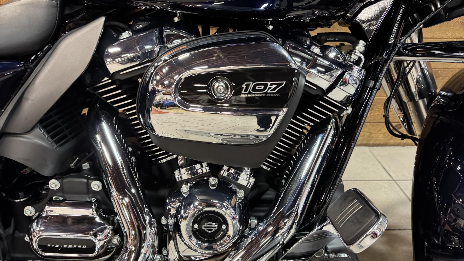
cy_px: 157
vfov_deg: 42.7
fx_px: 332
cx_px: 229
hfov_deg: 69.9
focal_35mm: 27
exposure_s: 1/60
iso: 640
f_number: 1.78
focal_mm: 6.76
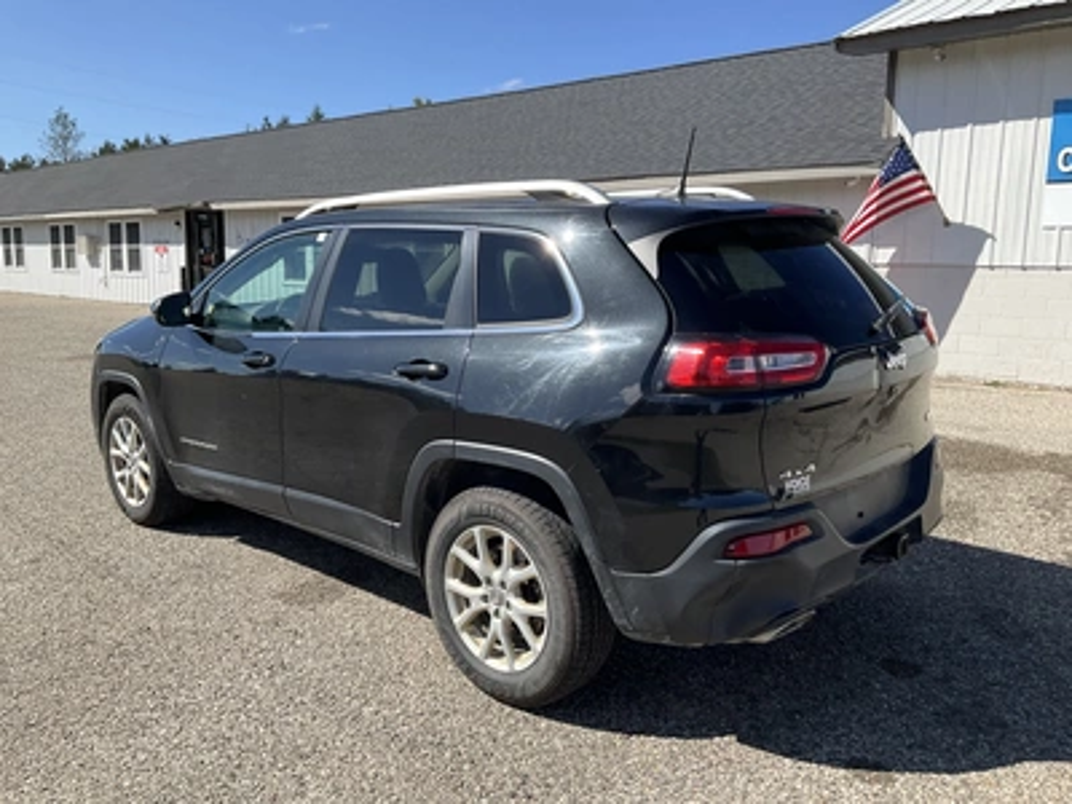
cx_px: 536
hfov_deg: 61.7
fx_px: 898
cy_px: 402
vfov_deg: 48.2
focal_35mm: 29
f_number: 1.8
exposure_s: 1/1412
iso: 25
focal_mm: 3
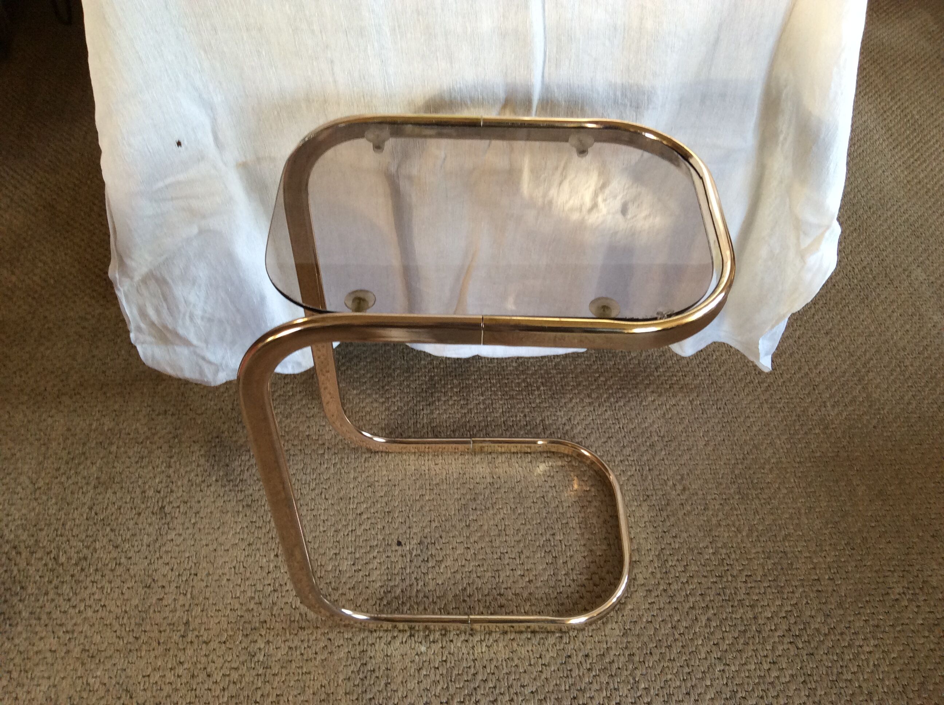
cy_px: 352
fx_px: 871
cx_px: 472
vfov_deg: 44.1
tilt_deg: -50.0
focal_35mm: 32
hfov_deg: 56.9
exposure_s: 1/25
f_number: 2.4
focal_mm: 3.3
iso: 64
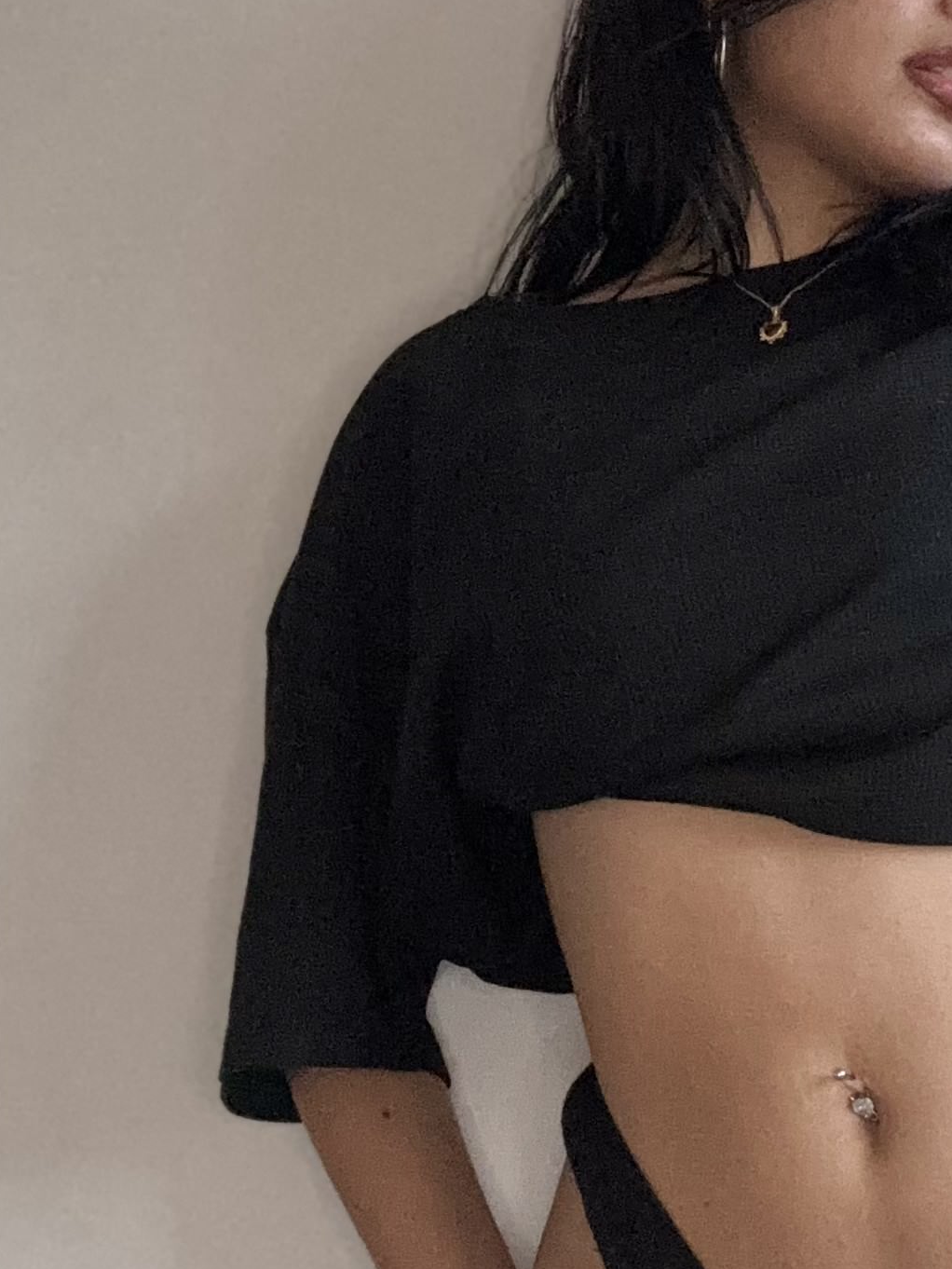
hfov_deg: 21.1
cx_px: 878
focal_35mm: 68
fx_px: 2493
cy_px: 684
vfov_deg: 28.5
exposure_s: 1/60
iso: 200
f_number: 1.9
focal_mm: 2.69
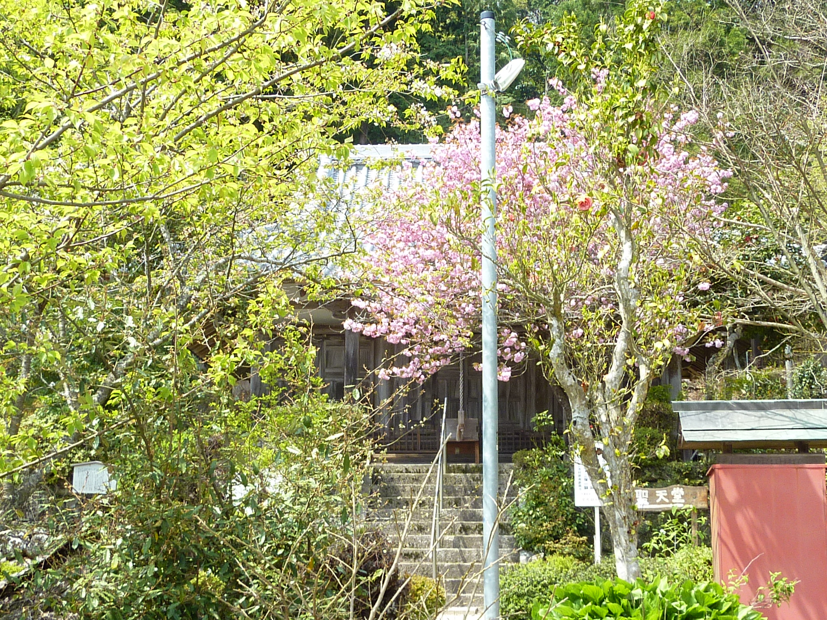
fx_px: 1218
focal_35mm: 51
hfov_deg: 37.5
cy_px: 310
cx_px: 414
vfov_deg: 28.6
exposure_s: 1/200
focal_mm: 4.7
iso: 80
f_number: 4
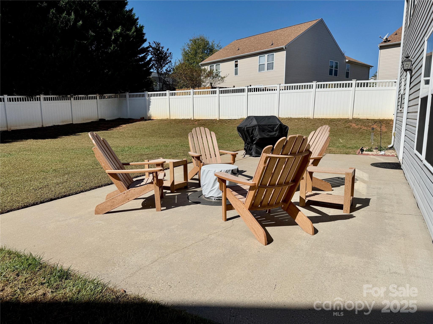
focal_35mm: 24
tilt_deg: -9.1
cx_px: 216
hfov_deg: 71.6
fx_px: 300
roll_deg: +0.0
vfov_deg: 56.8
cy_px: 162
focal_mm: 6.76
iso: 80
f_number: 1.78
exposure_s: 1/9091
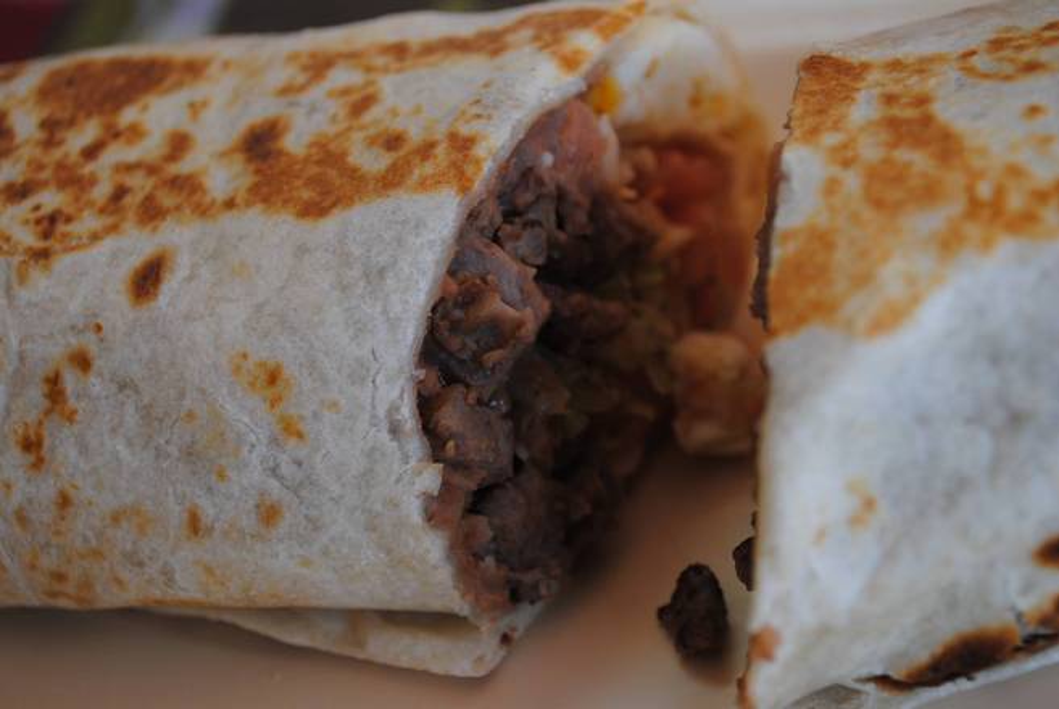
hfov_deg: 36.8
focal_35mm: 54
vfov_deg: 25.1
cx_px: 530
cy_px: 354
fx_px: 1591
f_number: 5
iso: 200
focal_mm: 36
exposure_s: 1/100
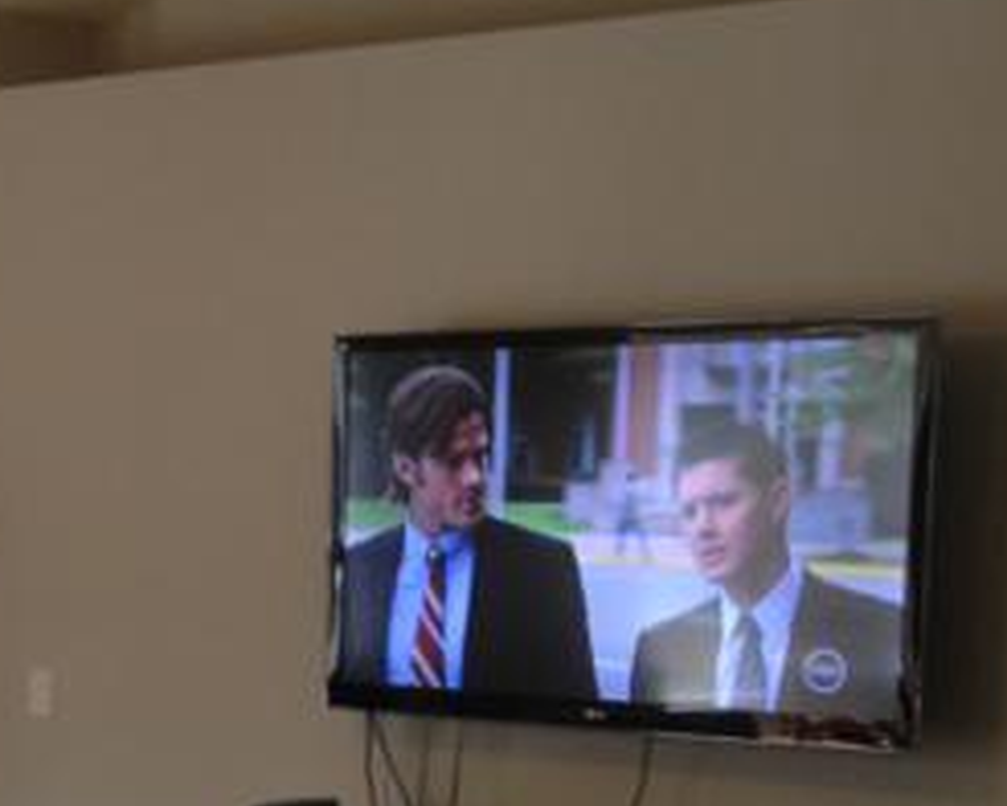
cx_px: -454
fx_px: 3309
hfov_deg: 16.0
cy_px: 835
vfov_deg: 13.7
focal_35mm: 111
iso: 50
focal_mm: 4.28
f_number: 2.4
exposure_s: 1/20
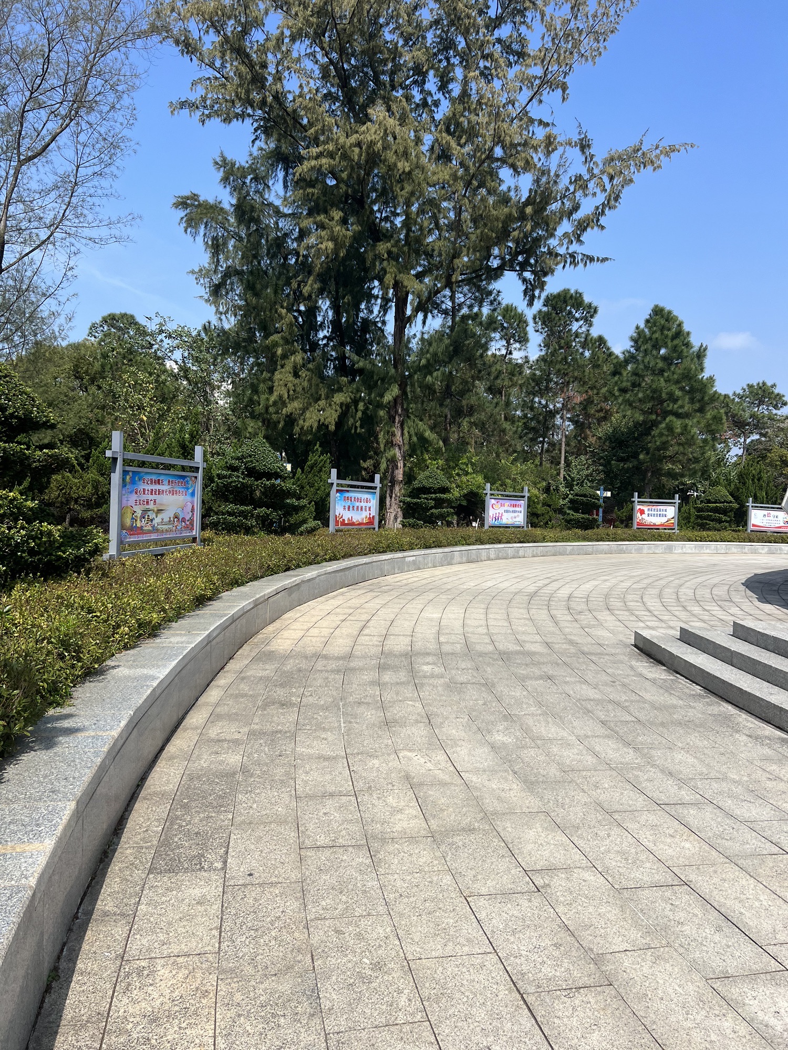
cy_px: 525
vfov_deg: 67.3
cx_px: 394
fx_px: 789
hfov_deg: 53.1
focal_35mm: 26
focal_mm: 5.7
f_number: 1.5
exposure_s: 1/5076
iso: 50
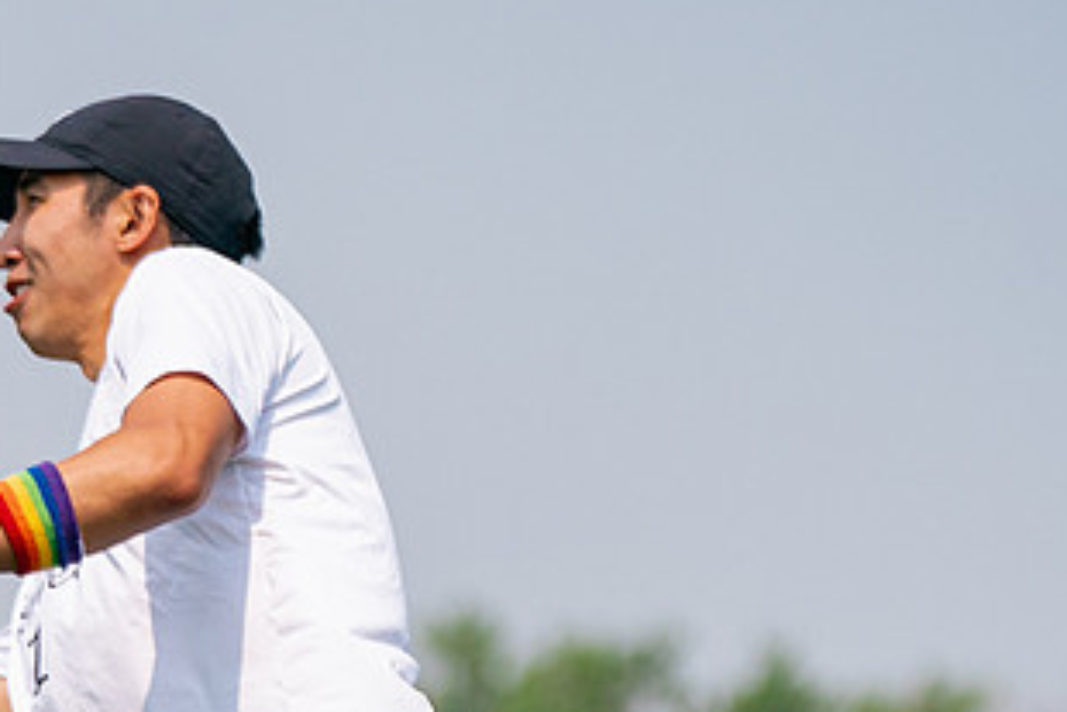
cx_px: 182
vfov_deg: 3.4
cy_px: 789
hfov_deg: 5.1
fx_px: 11890
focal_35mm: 401
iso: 400
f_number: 2.8
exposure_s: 1/8000
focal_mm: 123
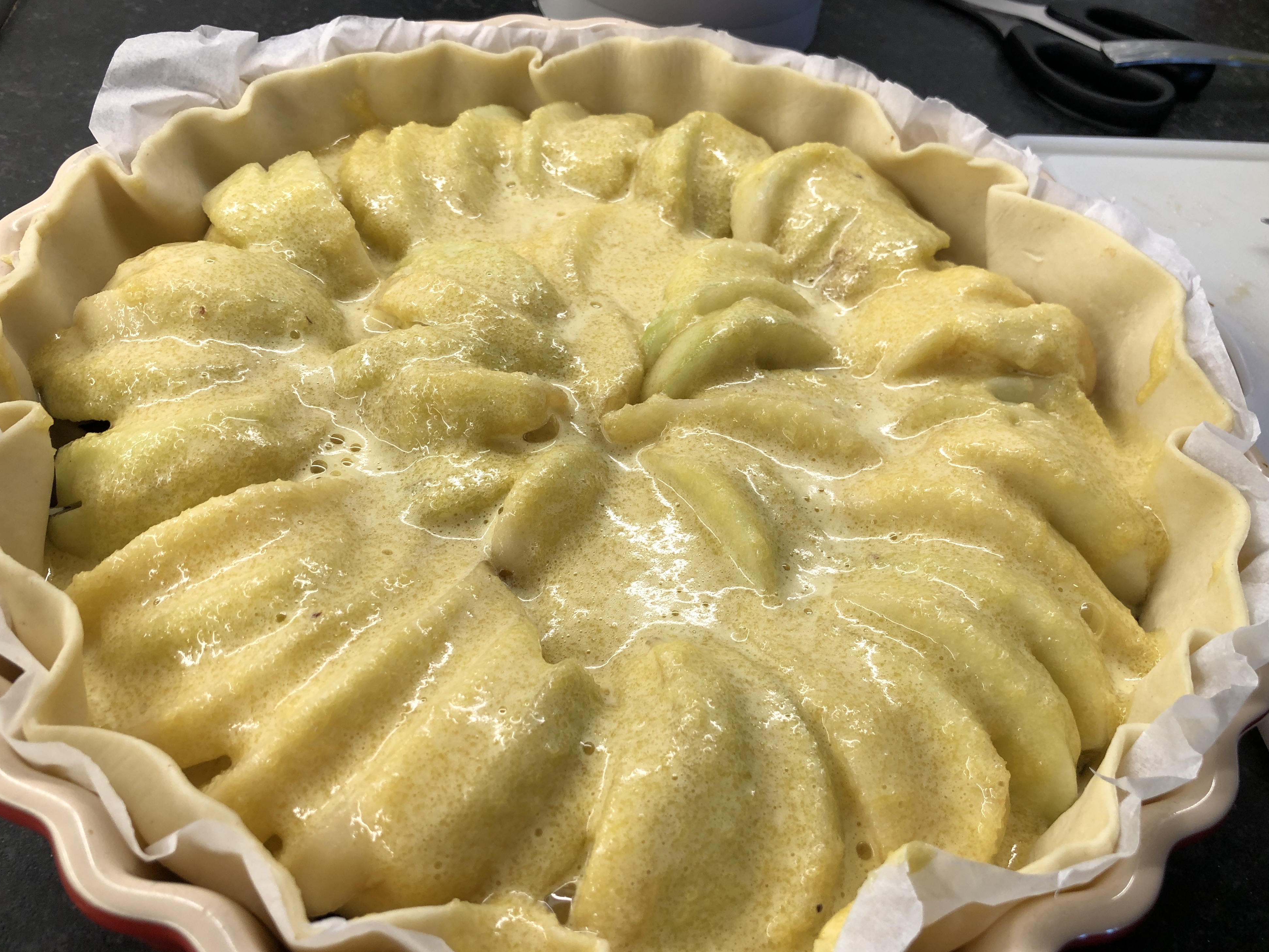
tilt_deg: -51.4
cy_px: 470
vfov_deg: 48.2
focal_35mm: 29
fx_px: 1063
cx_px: 637
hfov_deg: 61.7
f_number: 1.8
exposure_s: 1/100
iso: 32
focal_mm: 3.99
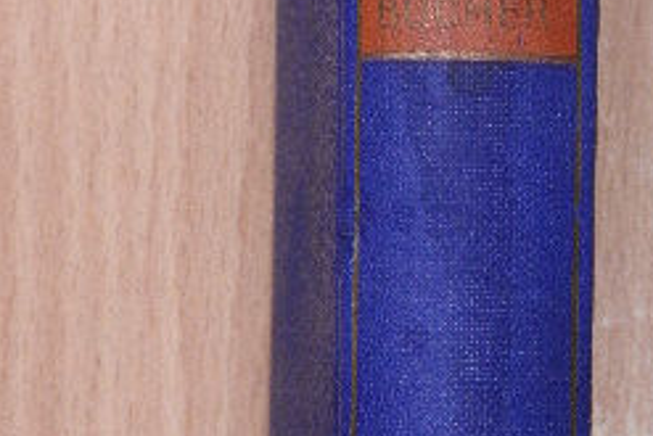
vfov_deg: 7.9
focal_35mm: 175
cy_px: 233
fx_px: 3176
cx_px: 502
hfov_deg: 11.7
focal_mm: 11.6
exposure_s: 1/60
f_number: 4.2
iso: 500
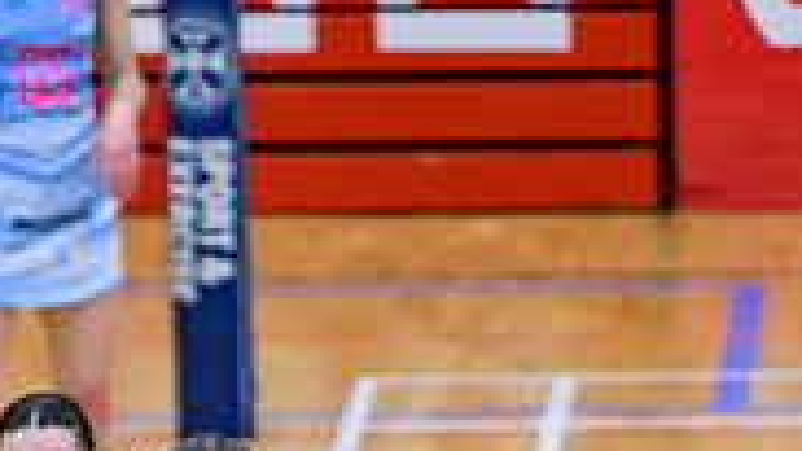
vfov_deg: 1.7
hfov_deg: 3.0
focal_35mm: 714
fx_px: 15186
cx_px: 150
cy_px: 968
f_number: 2.8
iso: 5000
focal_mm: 185
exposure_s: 1/1000
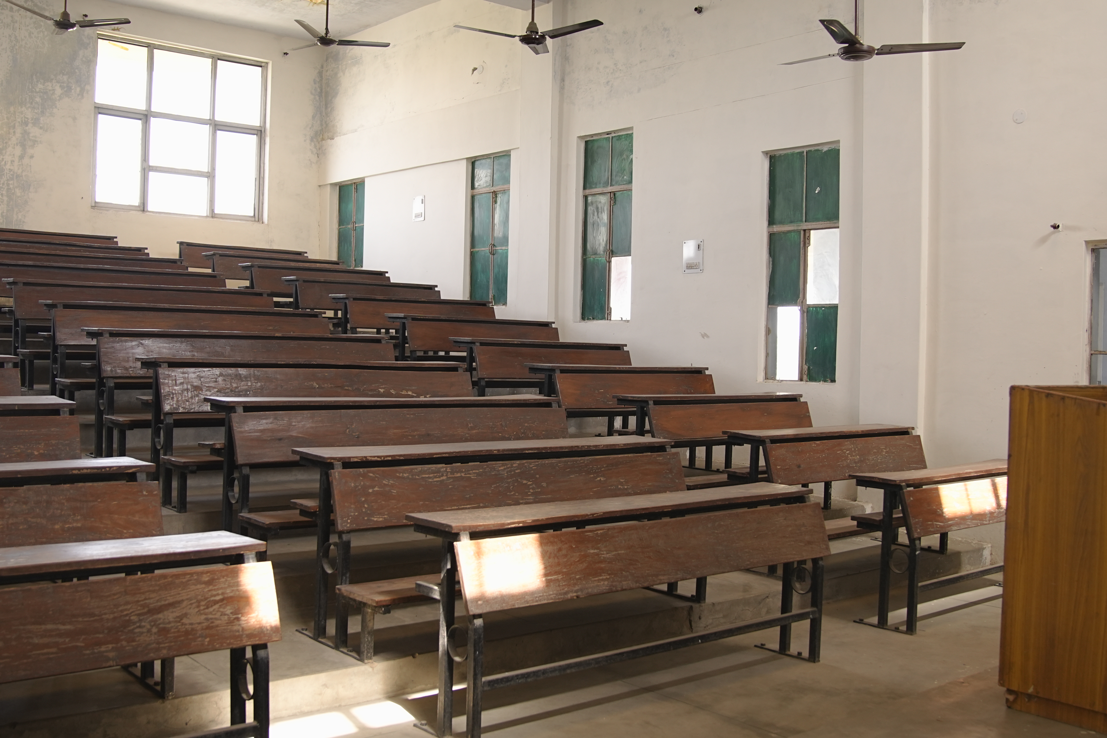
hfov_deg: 53.1
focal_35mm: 36
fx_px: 1107
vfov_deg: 36.9
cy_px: 369
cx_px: 554
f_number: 2.8
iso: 500
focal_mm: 24
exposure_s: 1/125
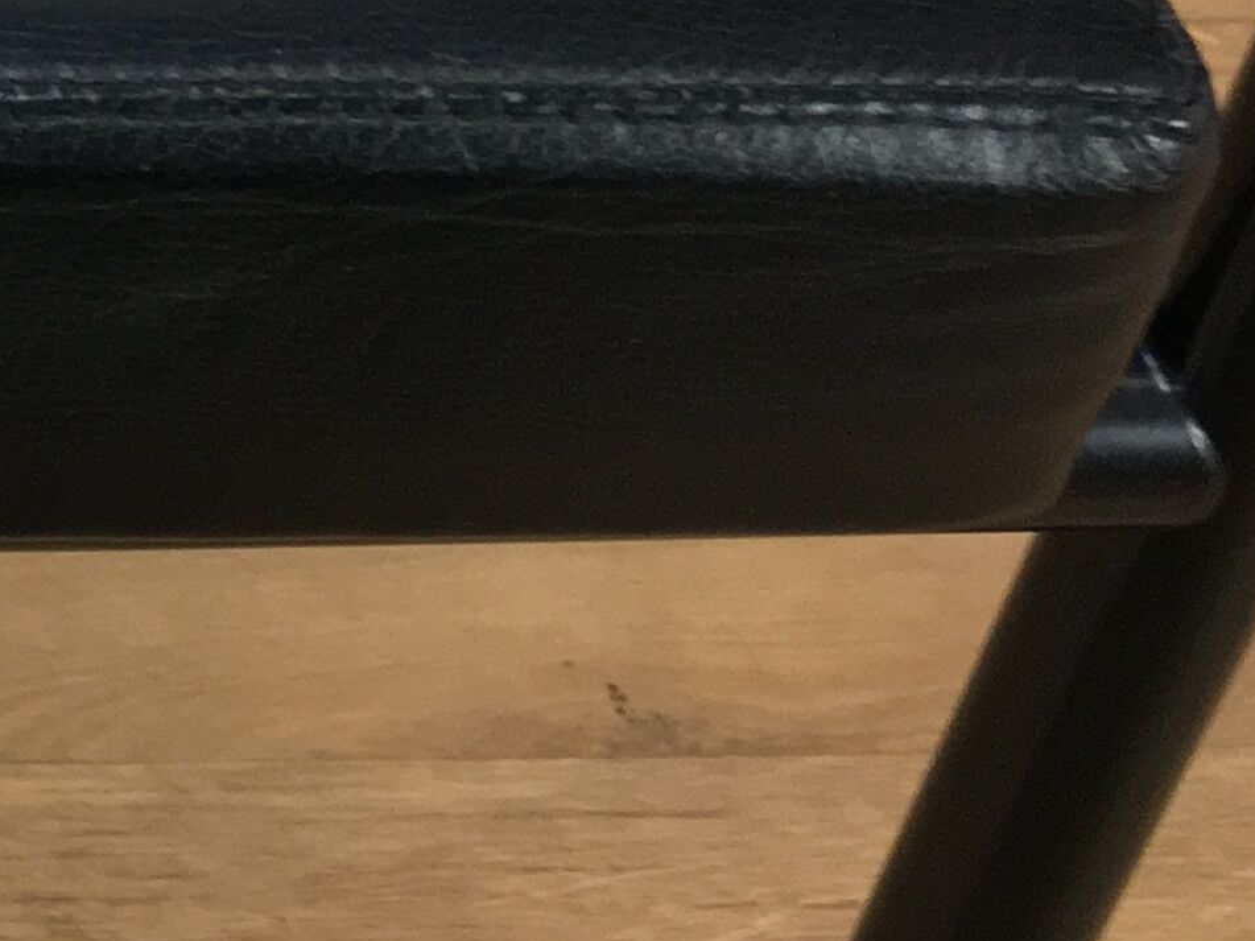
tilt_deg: -38.3
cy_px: -413
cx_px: -1247
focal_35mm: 123
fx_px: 4459
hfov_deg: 13.7
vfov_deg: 11.6
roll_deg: +1.7
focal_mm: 4.15
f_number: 2.2
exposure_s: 1/33
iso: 64
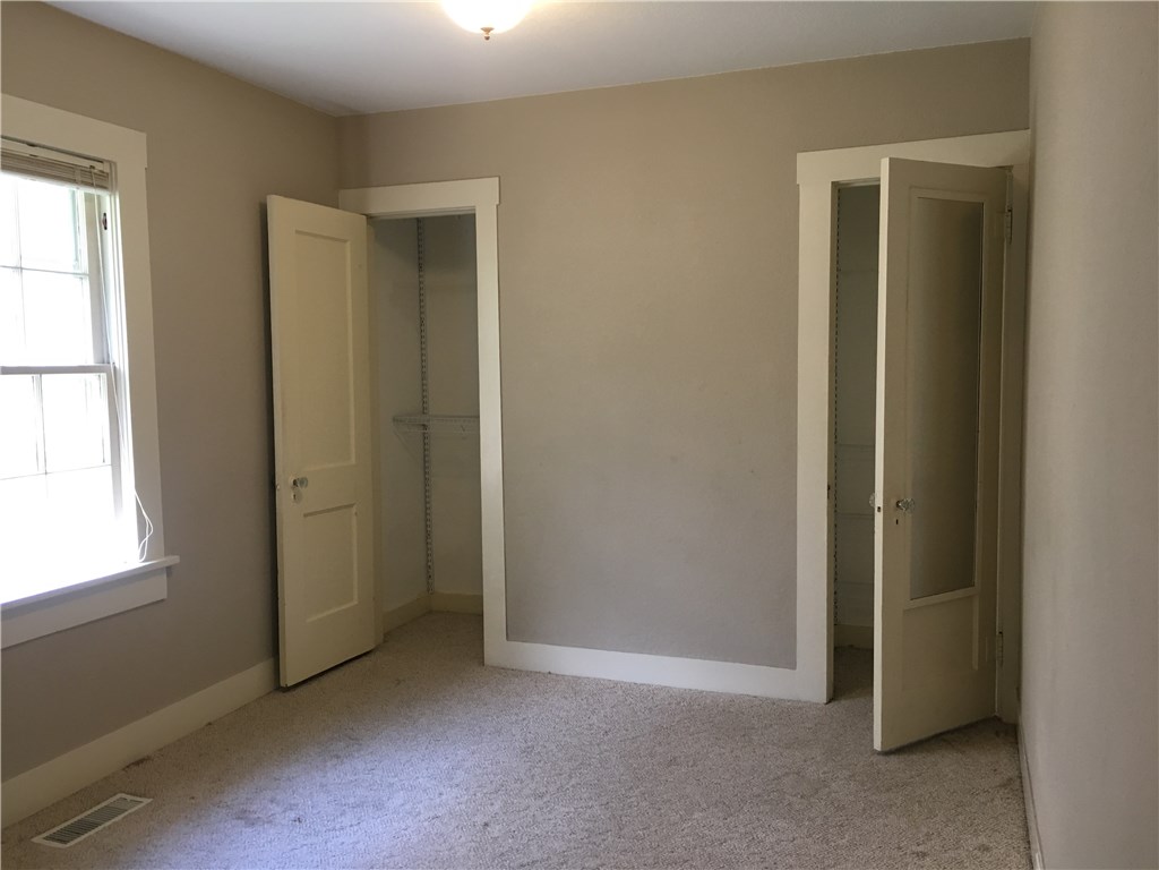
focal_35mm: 29
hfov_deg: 61.7
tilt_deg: -4.5
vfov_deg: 48.2
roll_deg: +0.8
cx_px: 580
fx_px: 971
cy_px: 435
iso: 80
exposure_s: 1/30
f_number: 2.2
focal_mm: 4.15
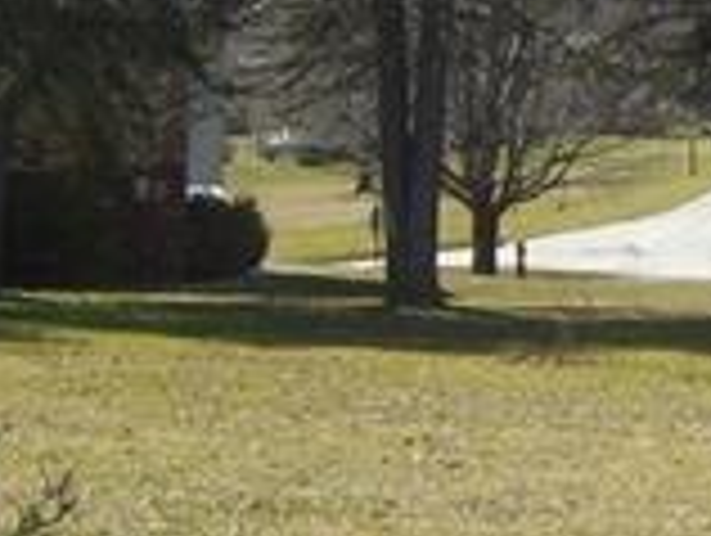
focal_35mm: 182
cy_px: -95
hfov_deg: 10.7
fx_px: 3744
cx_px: 736
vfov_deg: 8.1
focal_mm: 6
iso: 80
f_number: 4.8
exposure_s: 1/400
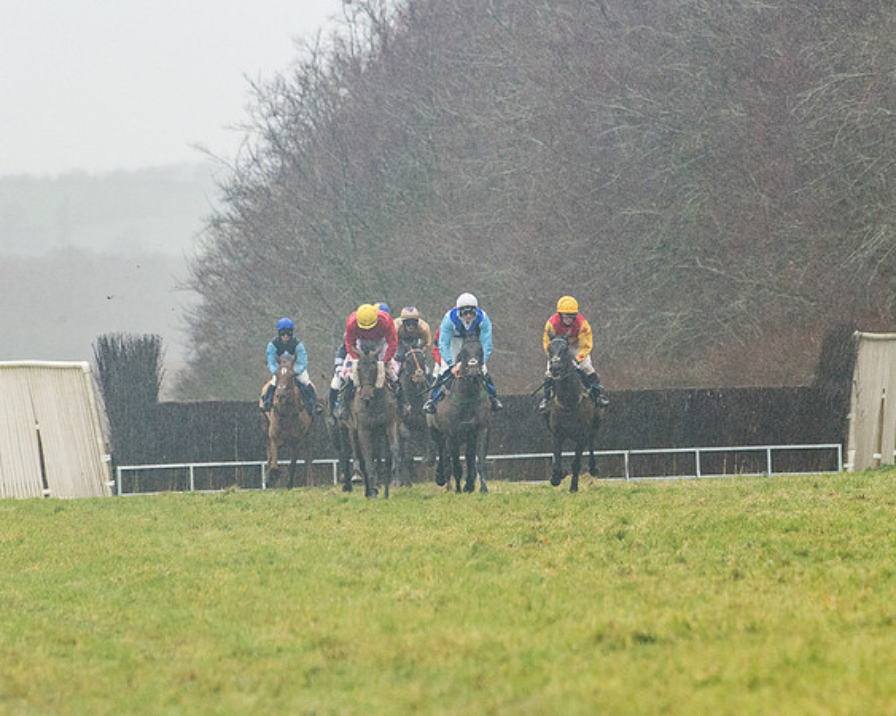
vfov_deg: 3.4
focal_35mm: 451
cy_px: 322
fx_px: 11943
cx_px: 459
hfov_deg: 4.3
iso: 1000
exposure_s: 1/1000
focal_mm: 200
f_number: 4.5
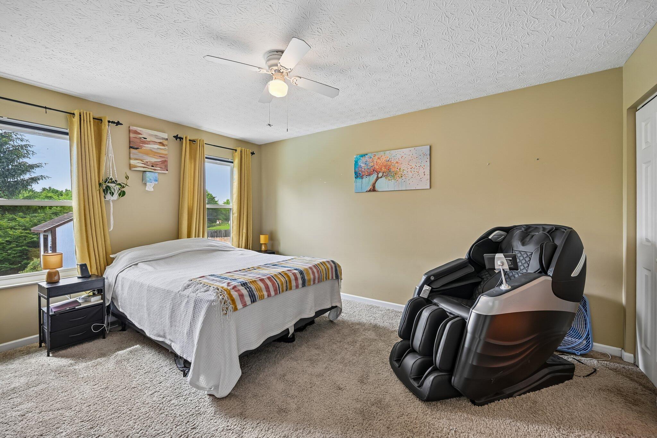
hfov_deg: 104.3
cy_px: 219
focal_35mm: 14
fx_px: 255
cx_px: 328
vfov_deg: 81.2
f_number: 4
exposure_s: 1/30
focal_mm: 14
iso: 400
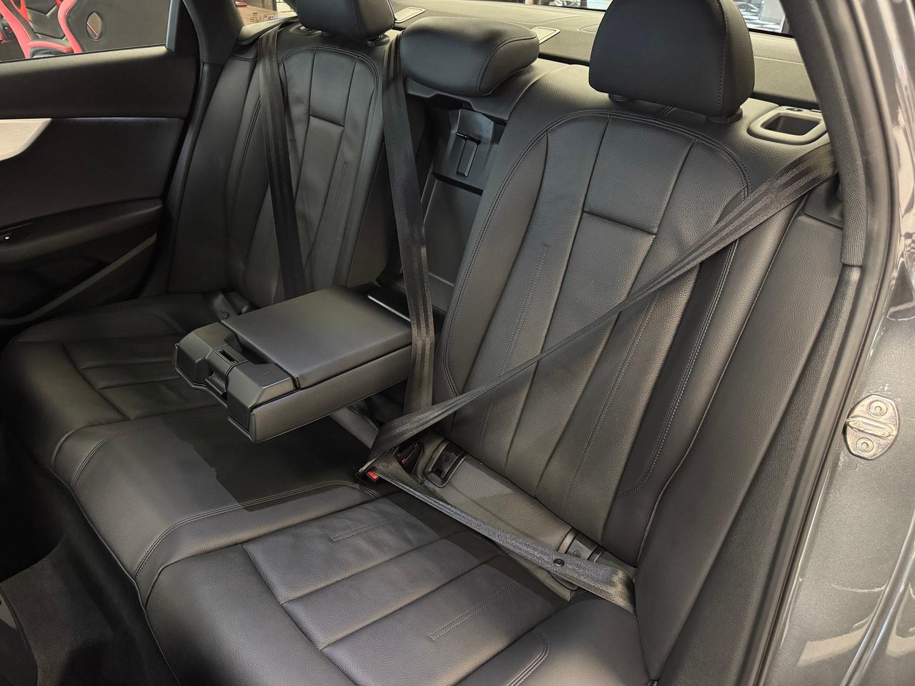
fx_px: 634
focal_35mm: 24
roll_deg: -2.2
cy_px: 343
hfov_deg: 71.6
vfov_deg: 56.8
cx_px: 458
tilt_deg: -32.9
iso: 1250
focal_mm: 6.76
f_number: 1.78
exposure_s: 1/30
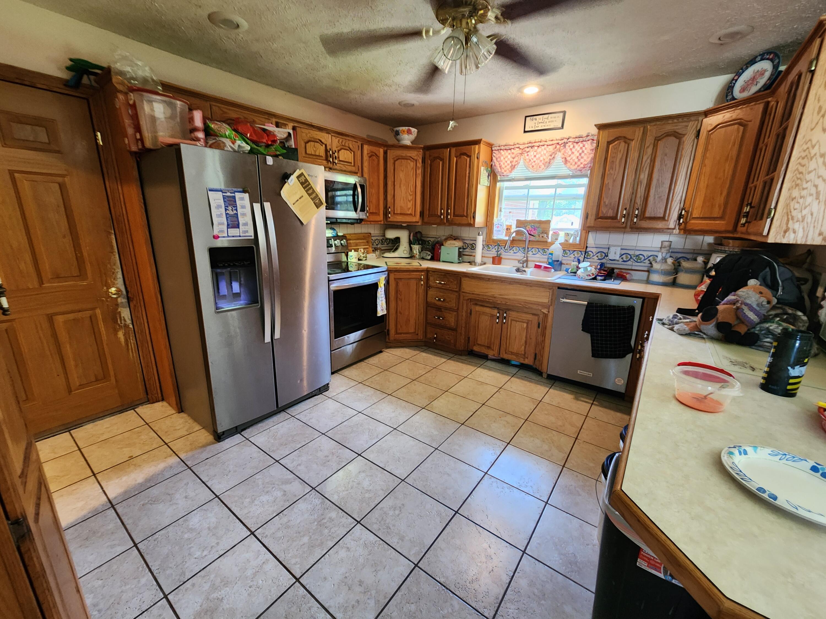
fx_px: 310
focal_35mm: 13
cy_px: 310
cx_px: 413
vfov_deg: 89.9
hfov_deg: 106.2
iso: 320
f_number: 2.2
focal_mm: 2.2
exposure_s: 1/30
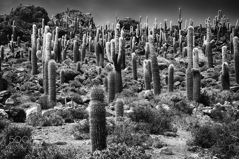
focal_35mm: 75
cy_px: 80
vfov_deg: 18.2
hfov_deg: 27.0
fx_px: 498
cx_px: 120
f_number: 6.3
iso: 250
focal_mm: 75
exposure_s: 1/800
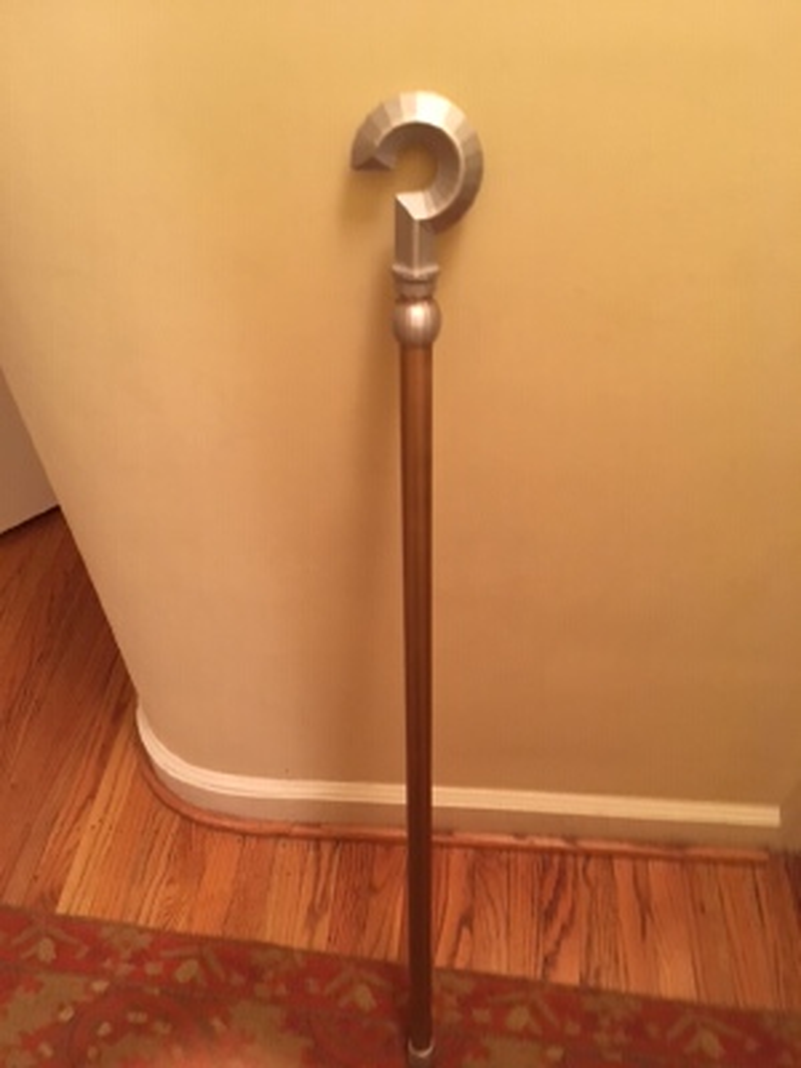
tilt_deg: -48.3
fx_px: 895
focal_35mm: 29
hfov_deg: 48.2
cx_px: 400
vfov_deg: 61.7
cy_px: 534
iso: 200
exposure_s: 1/15
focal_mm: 4.15
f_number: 2.2
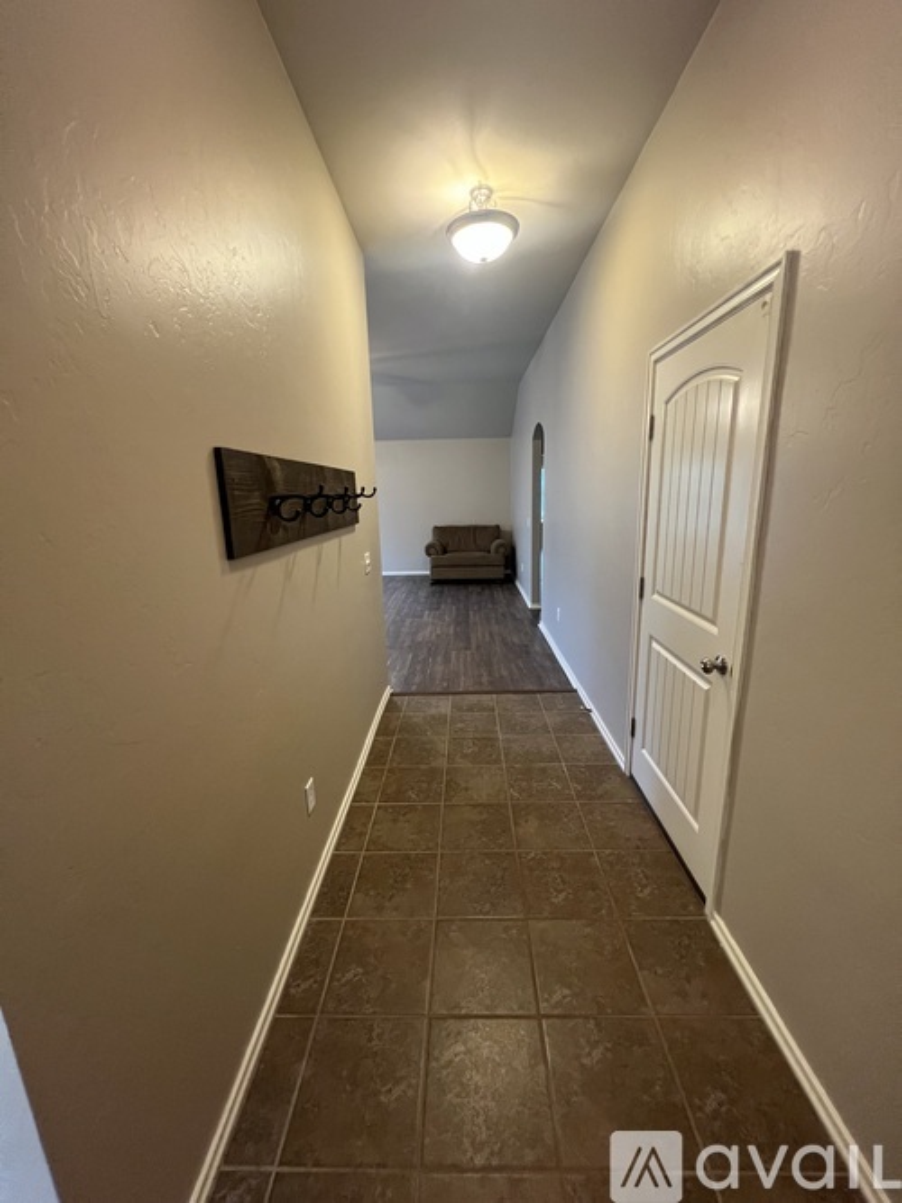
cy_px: 602
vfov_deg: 106.2
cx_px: 451
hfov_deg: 89.9
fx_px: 452
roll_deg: +1.5
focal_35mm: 13
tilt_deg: -12.3
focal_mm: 1.57
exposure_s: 1/60
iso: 500
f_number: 1.8
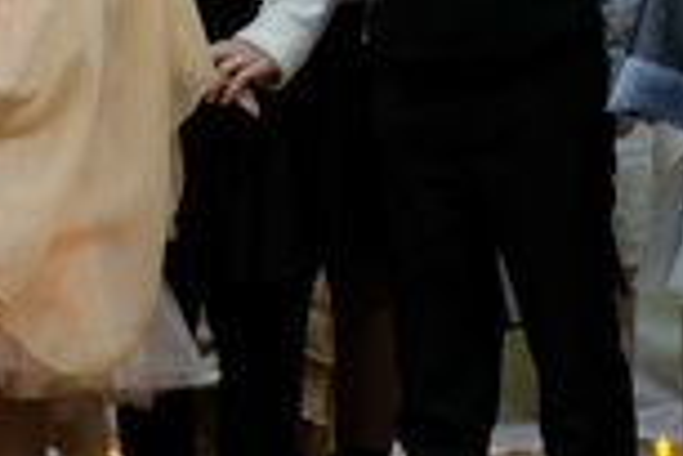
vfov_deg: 4.0
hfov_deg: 5.9
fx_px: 6583
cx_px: 1067
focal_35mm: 347
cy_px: -123
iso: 1000
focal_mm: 55
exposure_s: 1/30
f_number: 4
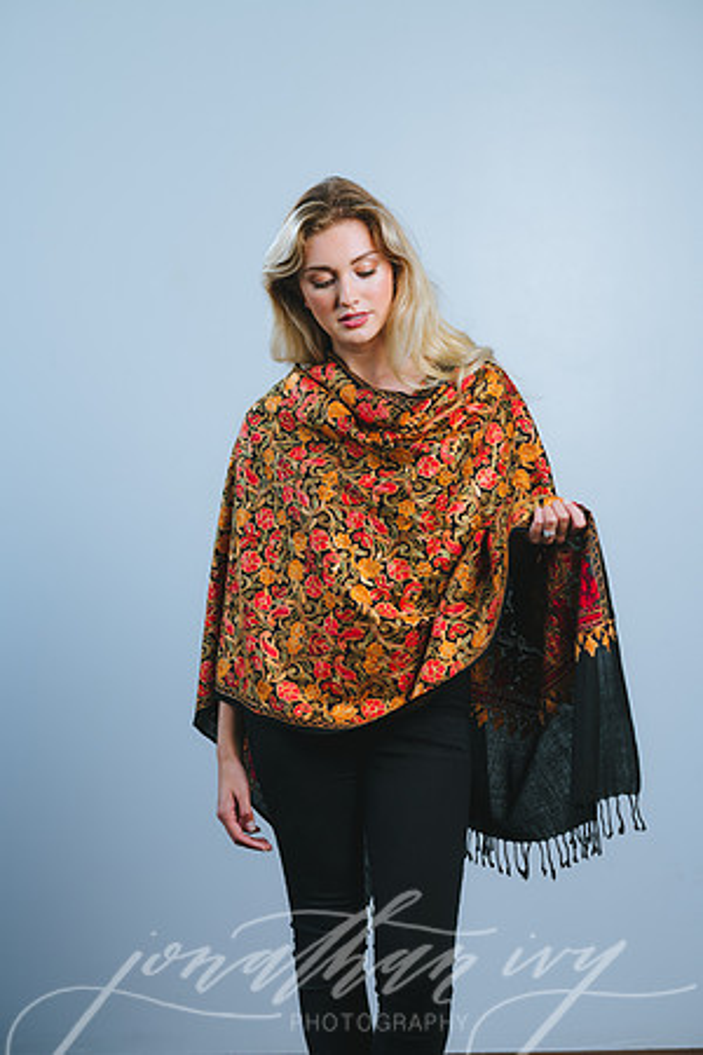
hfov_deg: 16.1
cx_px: 352
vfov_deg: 23.9
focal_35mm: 85
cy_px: 528
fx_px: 2490
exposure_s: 1/160
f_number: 4
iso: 100
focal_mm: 85
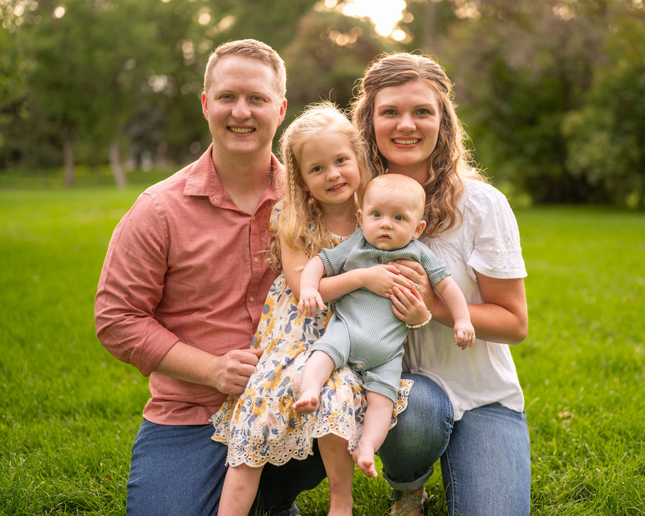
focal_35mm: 56
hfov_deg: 33.3
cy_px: 258
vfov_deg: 27.0
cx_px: 388
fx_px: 1076
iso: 200
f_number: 1.8
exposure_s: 1/320
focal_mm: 50
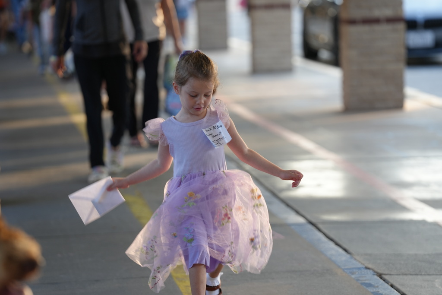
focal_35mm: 198
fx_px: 2431
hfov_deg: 10.4
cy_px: 148
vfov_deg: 6.9
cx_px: 221
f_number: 4
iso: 250
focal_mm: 198
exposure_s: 1/200
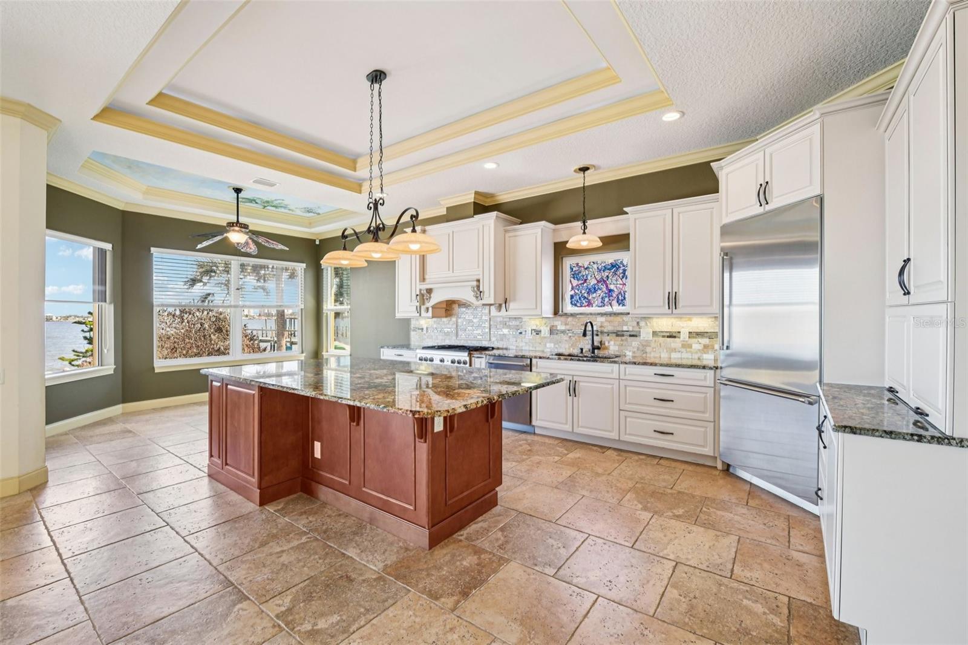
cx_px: 484
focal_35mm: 15
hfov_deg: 100.4
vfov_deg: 77.3
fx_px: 403
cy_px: 322
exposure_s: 1/30
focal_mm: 15
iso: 400
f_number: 8
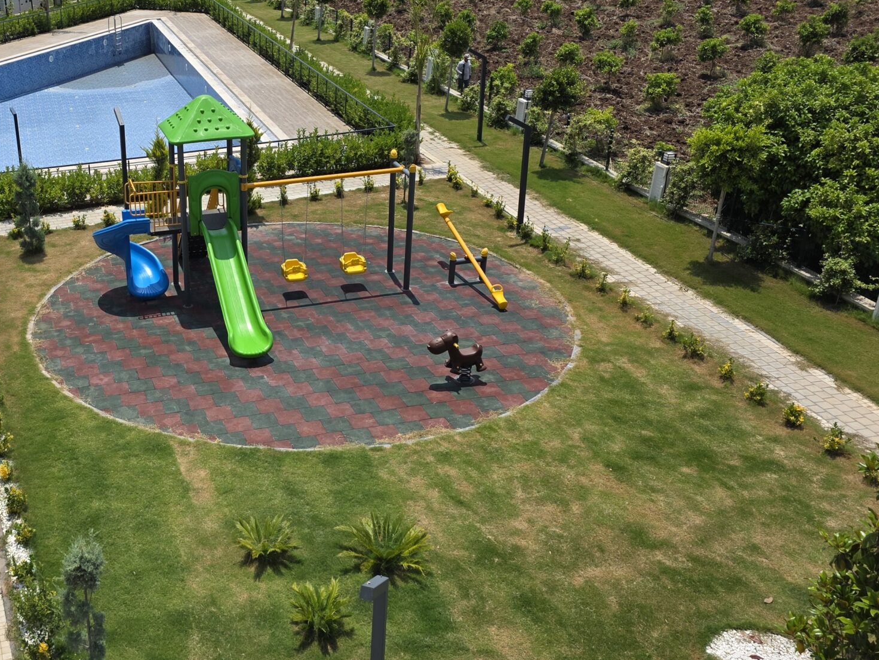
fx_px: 1016
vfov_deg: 36.0
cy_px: 313
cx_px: 201
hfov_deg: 44.9
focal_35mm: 40
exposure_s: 1/7944
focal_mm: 6.3
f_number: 1.7
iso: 80
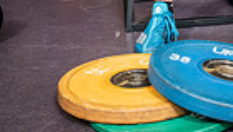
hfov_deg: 19.5
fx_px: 668
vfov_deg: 9.6
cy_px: -214
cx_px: 193
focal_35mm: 108
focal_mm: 32
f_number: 5.6
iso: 500
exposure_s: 1/250
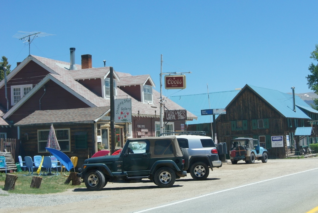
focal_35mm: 75
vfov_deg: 18.2
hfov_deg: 27.0
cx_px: 159
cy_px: 106
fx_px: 663
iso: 800
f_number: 11
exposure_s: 1/1000
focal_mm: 50
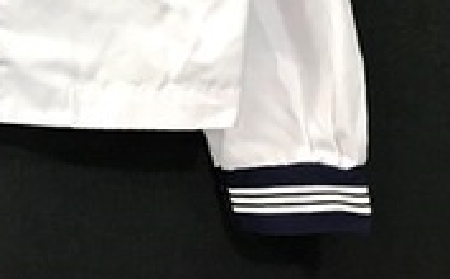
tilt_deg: -3.7
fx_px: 1029
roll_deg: -0.1
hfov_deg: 23.2
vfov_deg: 14.3
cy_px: -164
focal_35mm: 84
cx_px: -46
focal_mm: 3.99
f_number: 1.8
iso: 32
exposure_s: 1/33
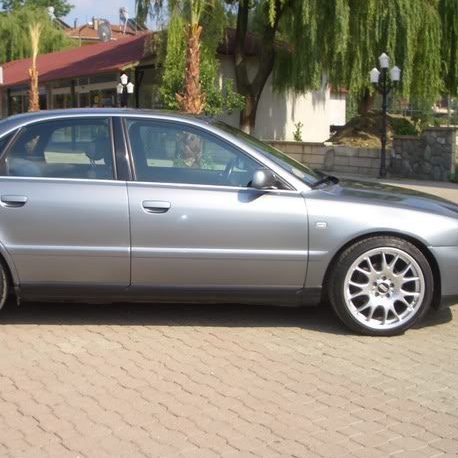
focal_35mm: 54
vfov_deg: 31.6
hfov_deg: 31.4
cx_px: 160
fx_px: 808
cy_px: 235
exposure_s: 1/320
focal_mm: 5.8
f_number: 4.3
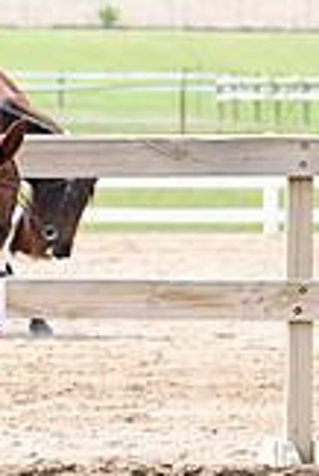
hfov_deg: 3.5
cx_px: -457
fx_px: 5199
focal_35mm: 392
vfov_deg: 5.3
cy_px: 142
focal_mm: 110
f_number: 5.6
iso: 800
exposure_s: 1/1600
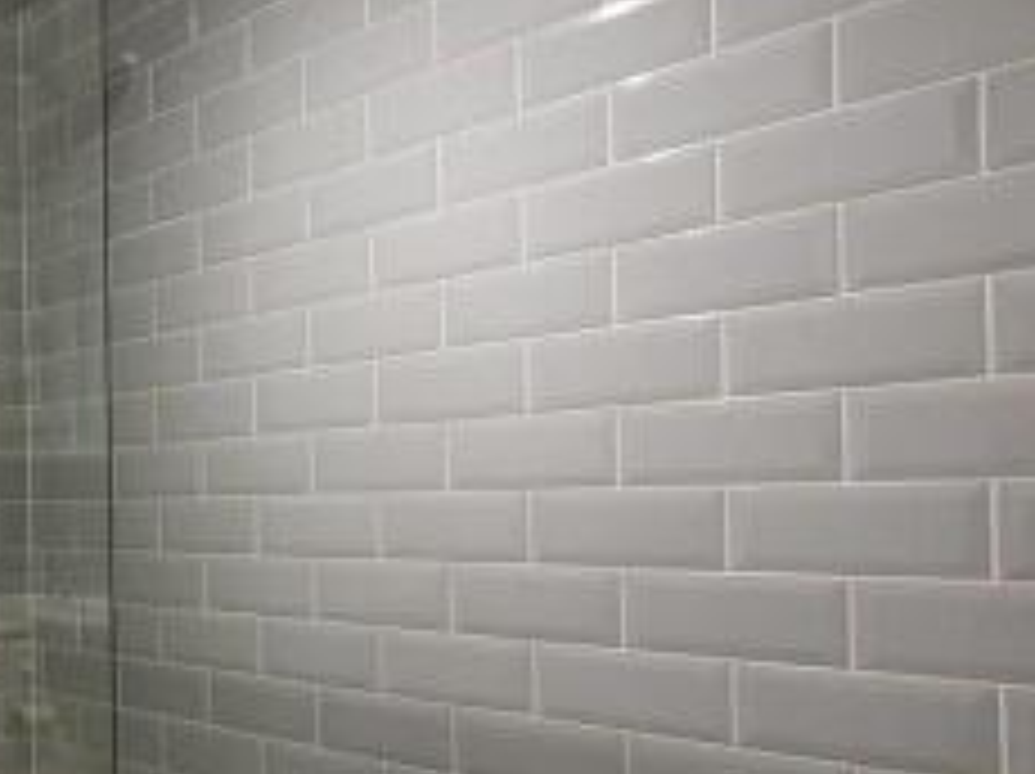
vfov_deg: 42.4
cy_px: 502
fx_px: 986
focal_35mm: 33
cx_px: -268
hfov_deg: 37.7
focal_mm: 1.8
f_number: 2.2
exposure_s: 1/50
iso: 400
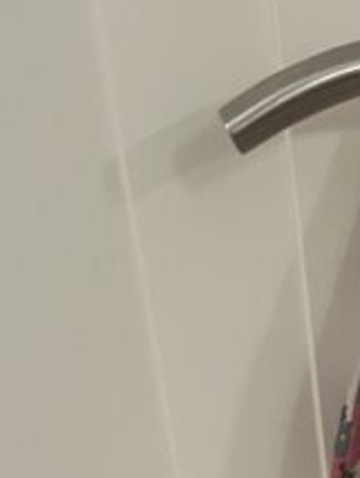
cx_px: 528
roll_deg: +1.9
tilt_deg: -35.1
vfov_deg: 17.1
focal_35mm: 97
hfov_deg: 14.3
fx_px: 1342
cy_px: 826
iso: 640
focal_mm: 5.1
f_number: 1.6
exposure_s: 1/33
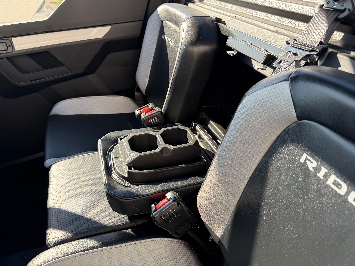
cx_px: 178
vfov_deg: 56.8
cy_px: 133
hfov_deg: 71.6
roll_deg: -1.5
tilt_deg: -34.0
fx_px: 246
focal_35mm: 24
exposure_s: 1/702
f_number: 1.78
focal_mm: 6.76
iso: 100
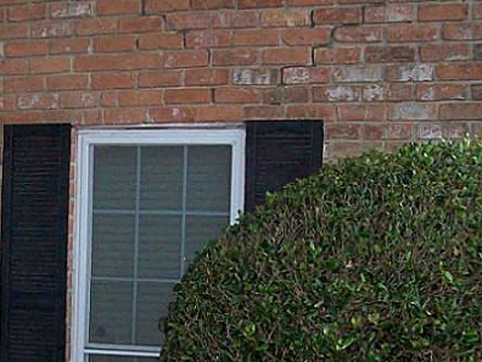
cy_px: 341
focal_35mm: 93
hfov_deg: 20.9
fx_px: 1295
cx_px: 100
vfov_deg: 15.7
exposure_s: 1/64
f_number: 2.7
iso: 200
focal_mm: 6
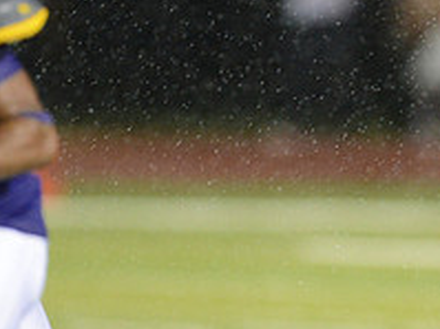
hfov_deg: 1.8
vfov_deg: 1.3
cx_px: 442
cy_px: 231
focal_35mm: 1123
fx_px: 14266
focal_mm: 400
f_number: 2.8
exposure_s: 1/1000
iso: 5000
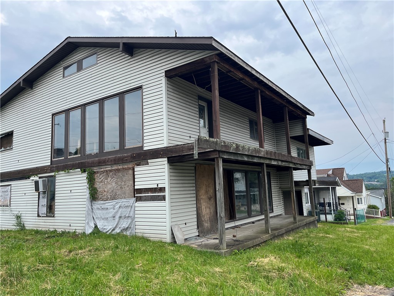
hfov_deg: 67.3
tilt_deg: +9.0
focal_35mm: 26
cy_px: 148
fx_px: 296
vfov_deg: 53.1
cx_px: 197
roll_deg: +2.5
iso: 50
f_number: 1.6
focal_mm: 5.1
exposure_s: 1/1721
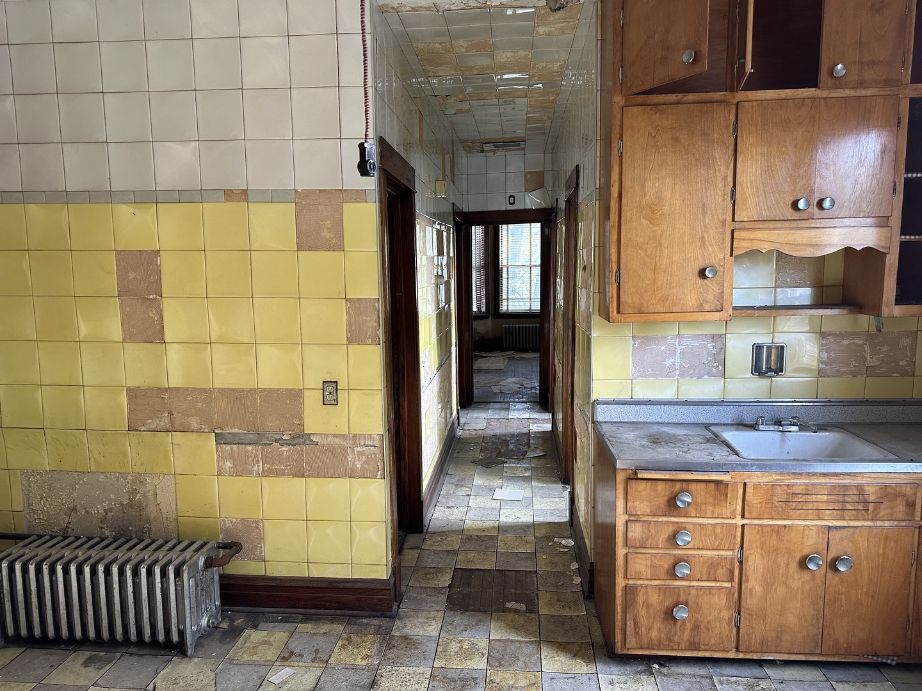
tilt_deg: -8.0
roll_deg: +0.9
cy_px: 346
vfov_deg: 56.8
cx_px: 461
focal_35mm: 24
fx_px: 639
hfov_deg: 71.6
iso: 250
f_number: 1.78
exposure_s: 1/99
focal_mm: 6.86
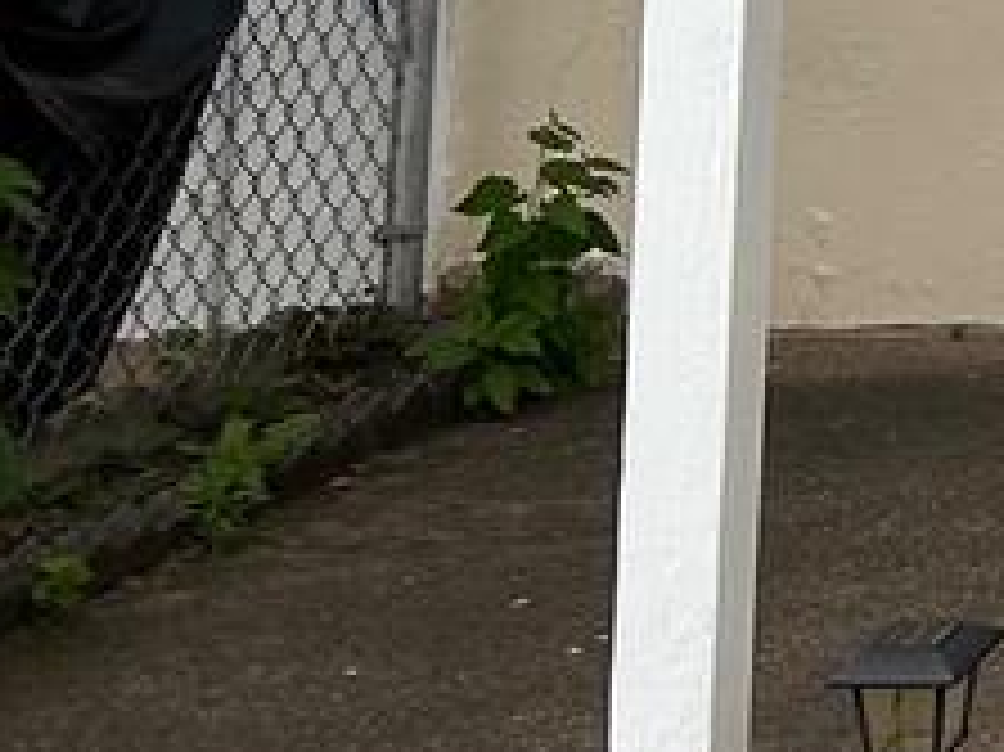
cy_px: -1144
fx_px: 4870
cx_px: 3093
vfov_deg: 8.1
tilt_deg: +5.6
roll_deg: +1.5
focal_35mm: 168
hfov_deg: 9.2
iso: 50
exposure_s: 1/827
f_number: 1.5
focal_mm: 5.7
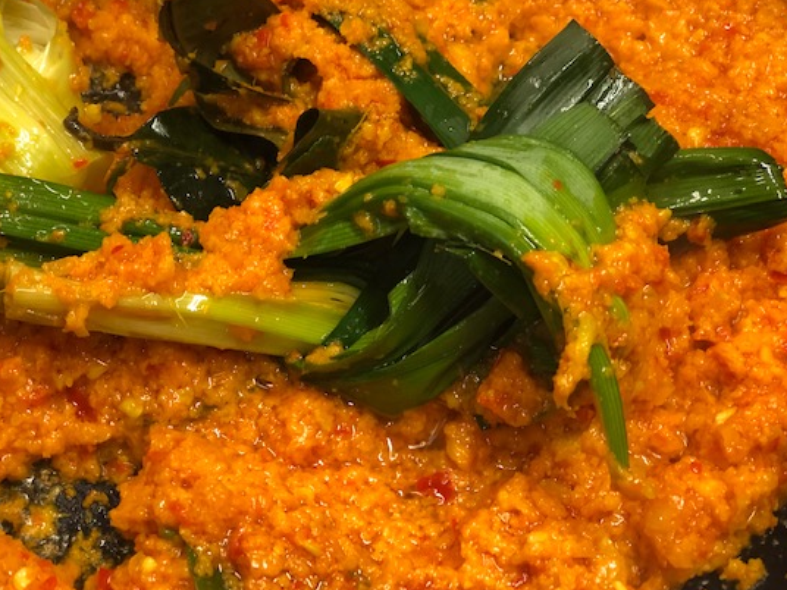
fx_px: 1546
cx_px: 335
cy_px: 264
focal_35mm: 68
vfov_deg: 21.6
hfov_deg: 28.5
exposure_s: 1/33
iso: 200
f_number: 2.8
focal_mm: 6.6
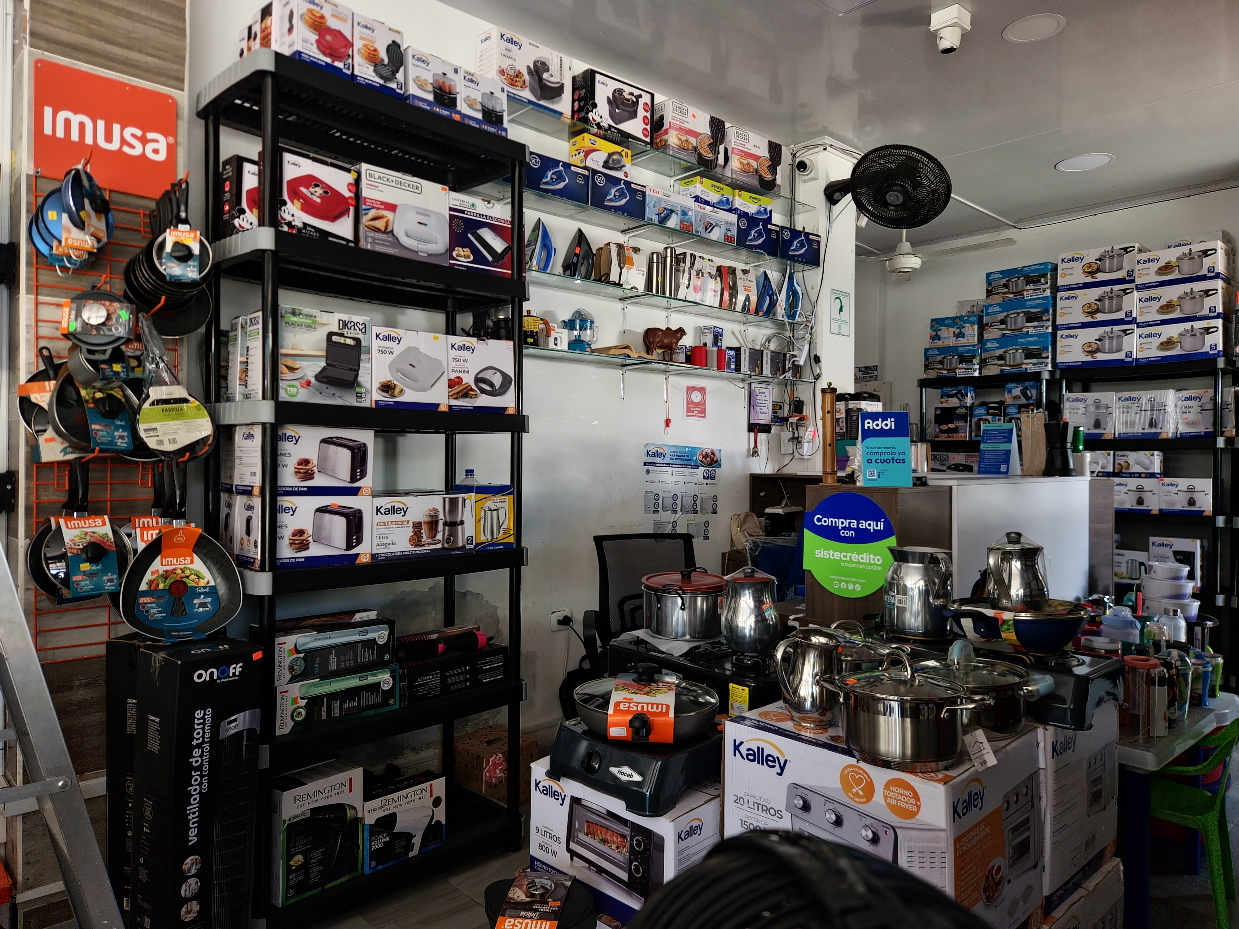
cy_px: 464
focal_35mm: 23
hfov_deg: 73.9
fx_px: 823
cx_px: 620
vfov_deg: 58.9
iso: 50
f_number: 1.8
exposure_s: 1/120
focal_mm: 5.4
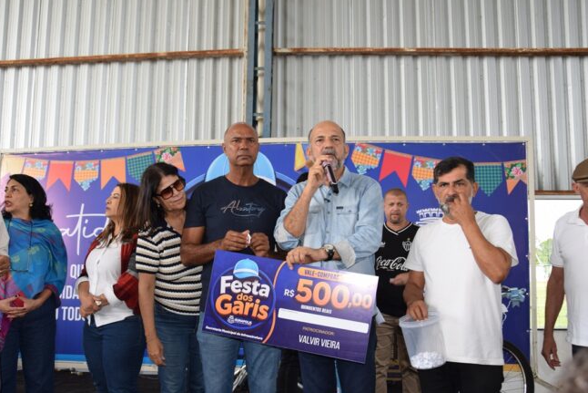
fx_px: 506
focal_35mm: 31
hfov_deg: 60.1
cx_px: 256
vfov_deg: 42.3
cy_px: 218
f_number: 5.6
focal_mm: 18
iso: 160
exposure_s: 1/125
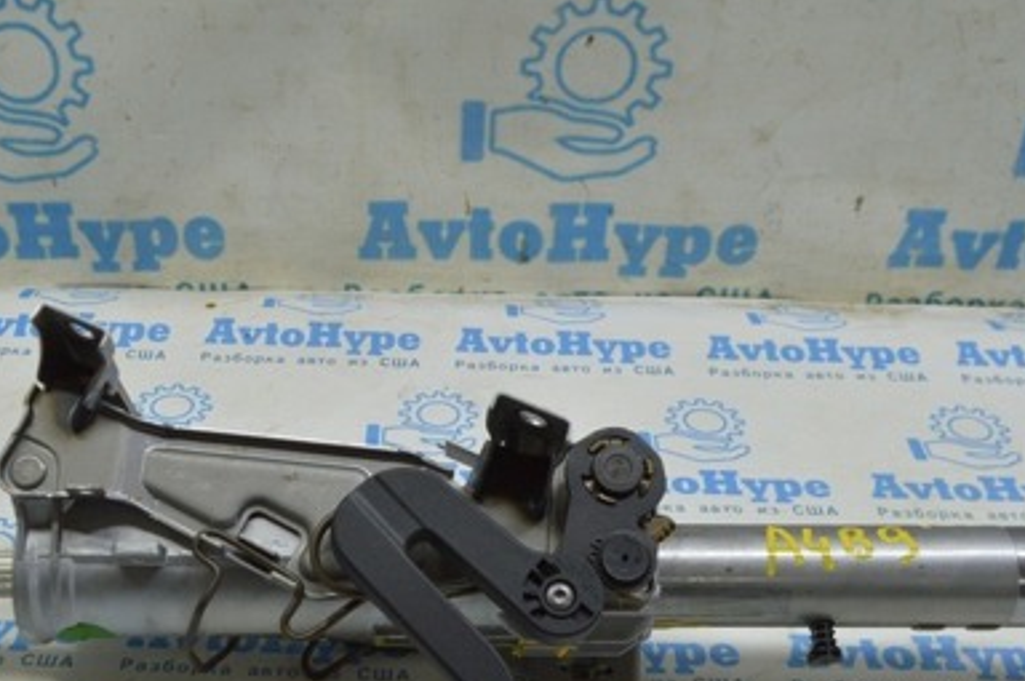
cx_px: 398
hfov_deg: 39.4
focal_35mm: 50
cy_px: 431
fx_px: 1422
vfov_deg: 26.8
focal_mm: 20
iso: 400
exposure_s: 1/40
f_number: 5.6
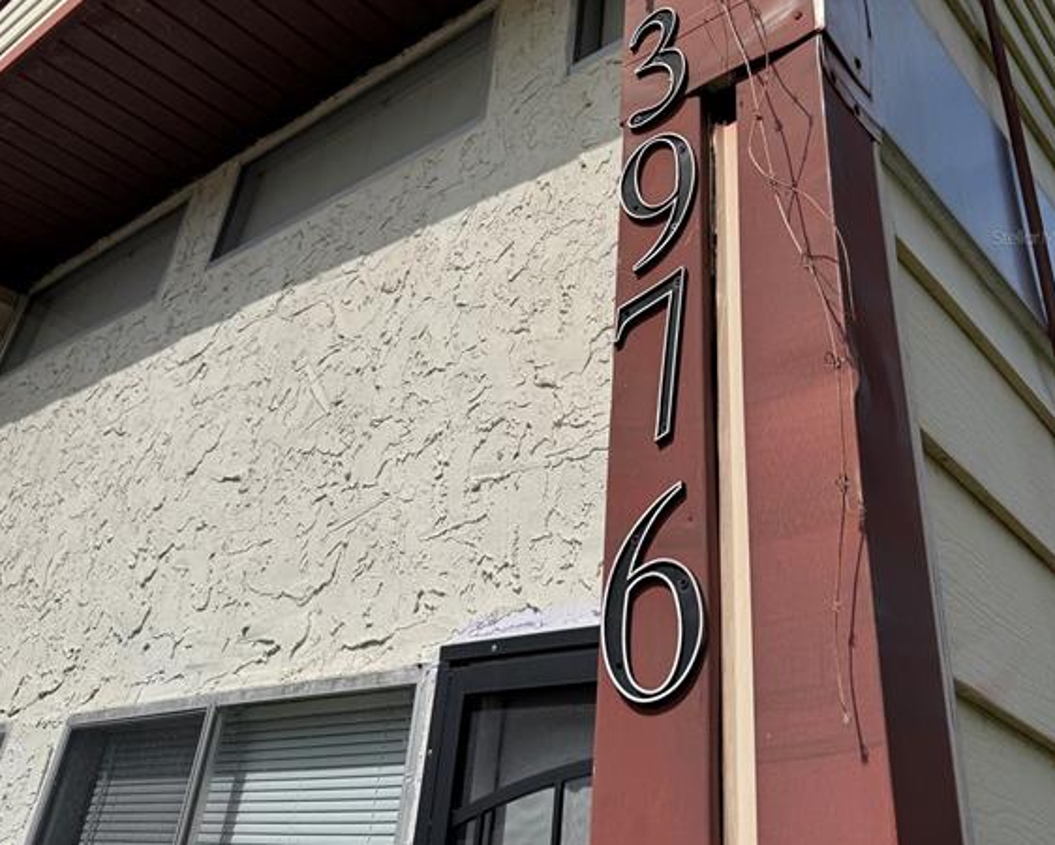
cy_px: 237
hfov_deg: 55.6
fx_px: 1000
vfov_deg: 44.6
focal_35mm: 32
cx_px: 537
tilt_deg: +35.6
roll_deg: -6.8
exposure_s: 1/10417
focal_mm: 6.76
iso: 80
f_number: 1.78
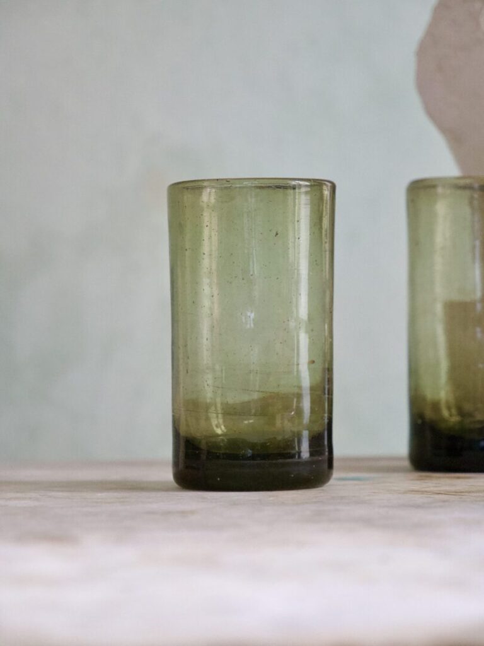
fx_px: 2237
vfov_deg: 16.4
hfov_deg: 12.3
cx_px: 242
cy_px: 323
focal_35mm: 120
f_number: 4
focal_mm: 60
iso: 3200
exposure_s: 1/80
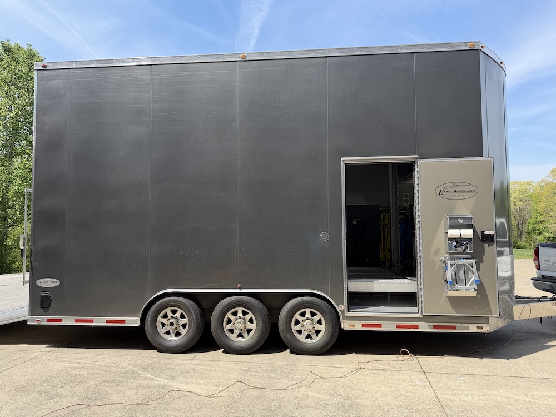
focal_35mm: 24
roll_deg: +0.8
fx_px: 385
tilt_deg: +2.1
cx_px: 278
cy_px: 208
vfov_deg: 56.8
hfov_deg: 71.6
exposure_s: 1/1855
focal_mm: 6.76
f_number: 1.78
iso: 80
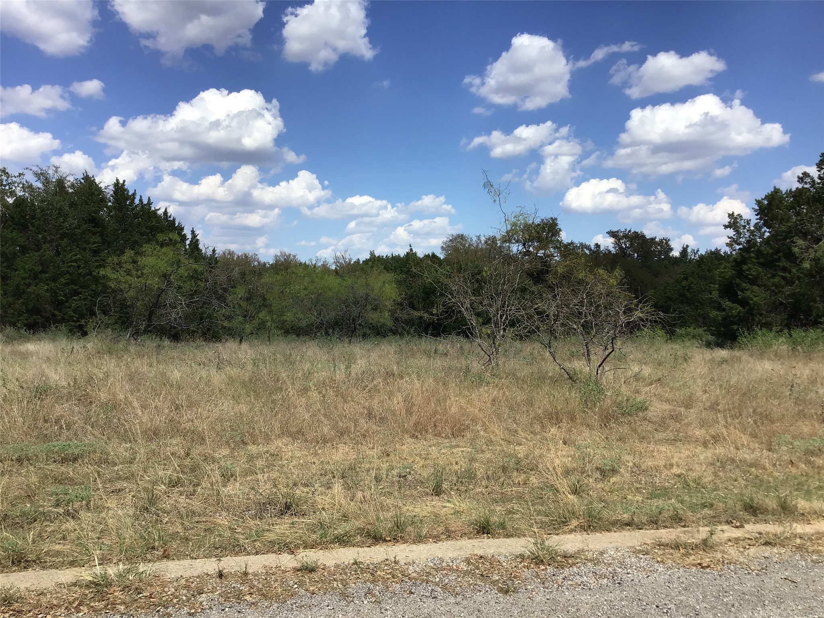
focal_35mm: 31
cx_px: 412
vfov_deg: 45.4
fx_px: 738
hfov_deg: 58.4
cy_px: 309
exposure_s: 1/1773
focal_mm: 3.3
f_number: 2.4
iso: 25
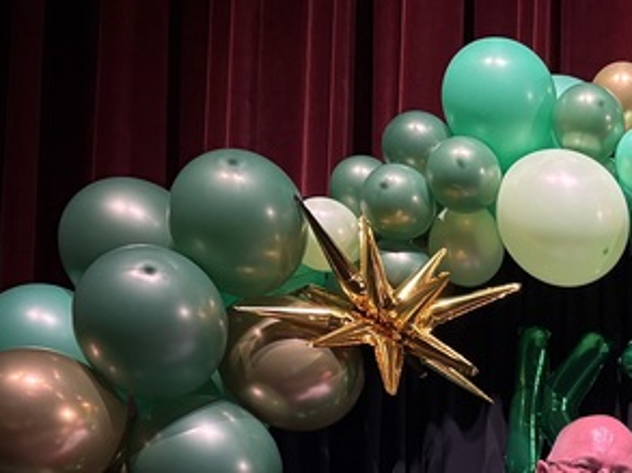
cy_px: 749
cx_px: 848
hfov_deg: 19.7
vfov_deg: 14.8
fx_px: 1659
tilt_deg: +4.4
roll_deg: -0.6
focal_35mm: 91
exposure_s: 1/63
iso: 125
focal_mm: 5.96
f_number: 1.6
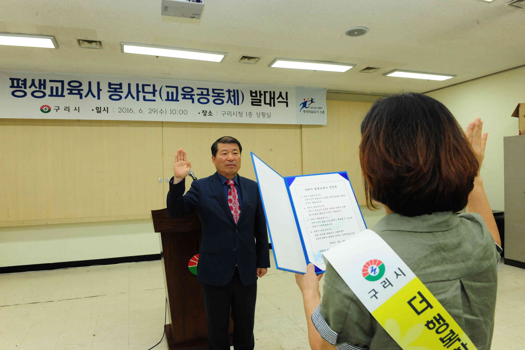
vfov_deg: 53.1
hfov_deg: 73.7
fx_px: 350
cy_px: 175
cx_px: 262
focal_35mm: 24
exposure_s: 1/60
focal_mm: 24
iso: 1600
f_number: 9
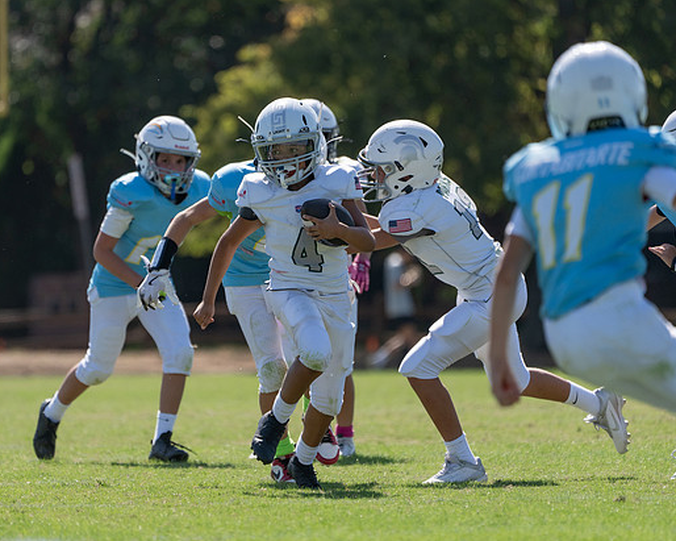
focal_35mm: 528
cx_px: 282
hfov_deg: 3.7
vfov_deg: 2.9
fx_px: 10562
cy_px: 260
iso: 320
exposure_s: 1/1600
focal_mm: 400
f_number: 5.6
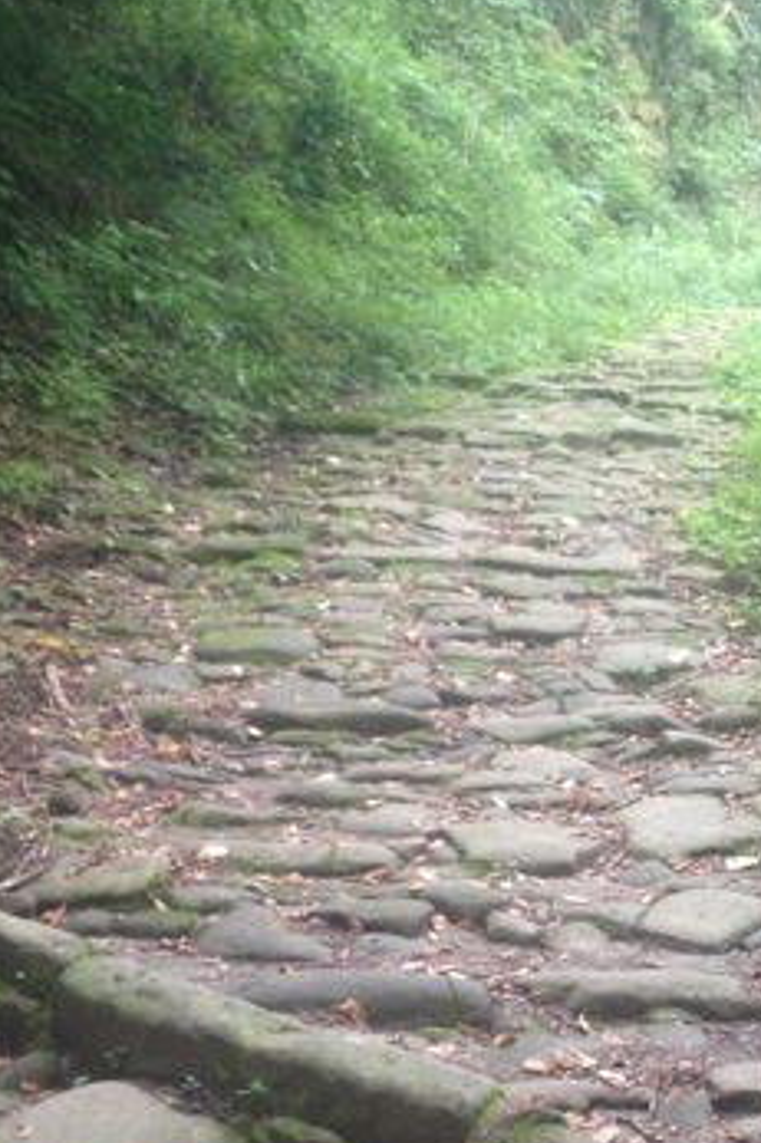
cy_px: 810
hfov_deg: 21.3
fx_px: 1999
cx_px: 623
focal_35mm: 63
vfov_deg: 31.5
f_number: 2.4
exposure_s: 1/20
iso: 64
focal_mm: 4.28
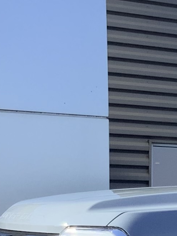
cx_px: 426
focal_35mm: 154
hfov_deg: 8.7
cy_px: 213
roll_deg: -0.1
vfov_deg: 12.7
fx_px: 1050
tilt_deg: +0.0
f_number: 2.4
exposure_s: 1/536
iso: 25
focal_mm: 3.3
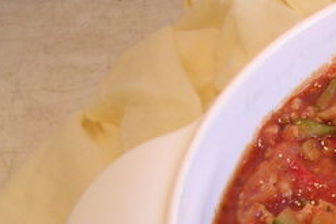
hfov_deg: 15.4
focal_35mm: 123
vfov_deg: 11.0
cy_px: 267
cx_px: 505
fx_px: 1149
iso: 100
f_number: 2.8
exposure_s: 1/91.3
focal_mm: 5.8
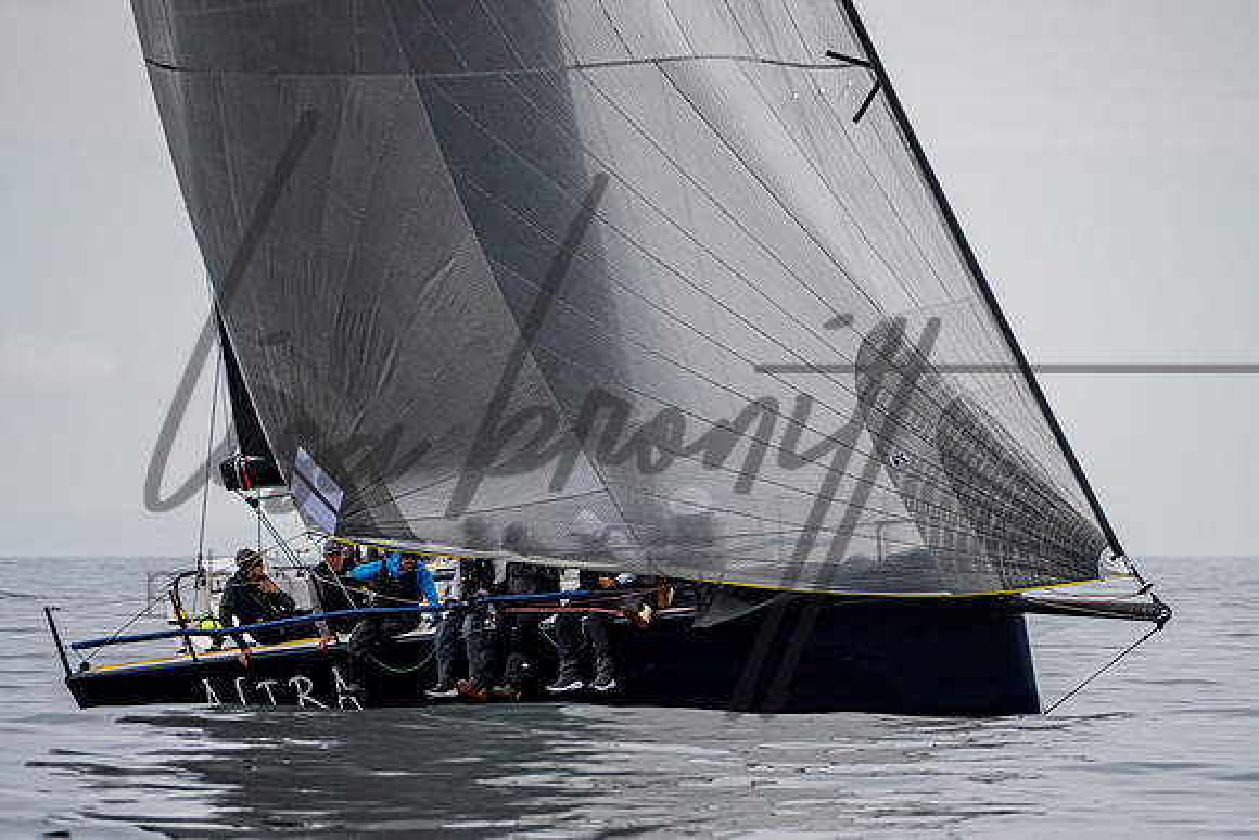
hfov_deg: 3.9
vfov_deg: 2.6
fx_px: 18622
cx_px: 672
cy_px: 493
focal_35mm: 532
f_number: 8
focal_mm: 400
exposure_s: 1/2000
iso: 800
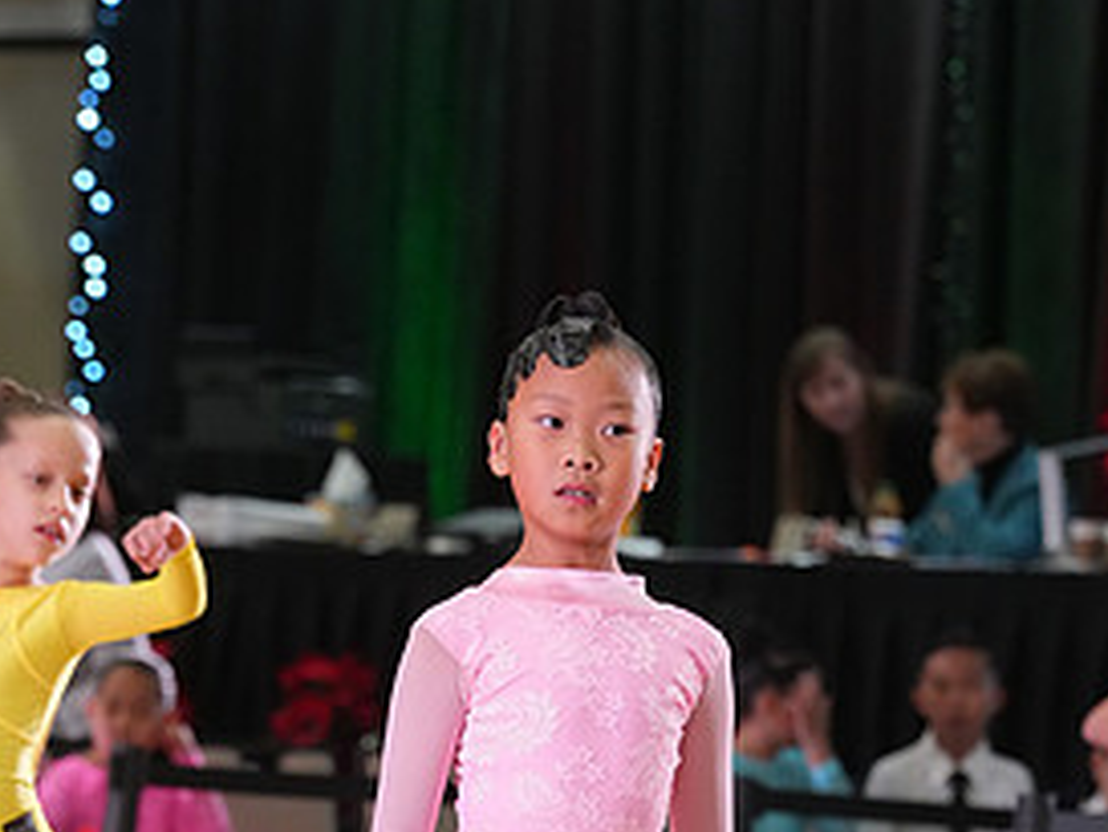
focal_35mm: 392
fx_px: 12553
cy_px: 1071
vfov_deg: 3.8
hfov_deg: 5.1
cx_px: 688
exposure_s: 1/200
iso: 4000
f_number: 6.3
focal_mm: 192
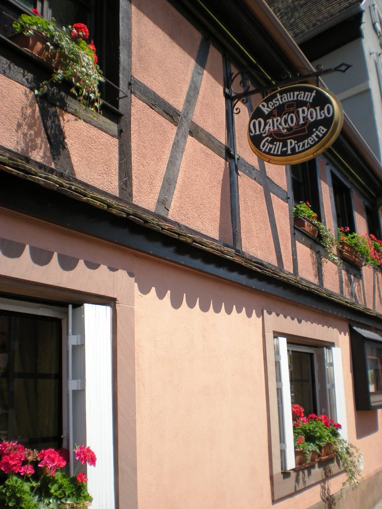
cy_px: 254
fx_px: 559
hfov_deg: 37.7
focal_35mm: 38
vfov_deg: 49.0
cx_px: 191
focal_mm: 6.3
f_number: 4.6
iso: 64
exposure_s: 1/340
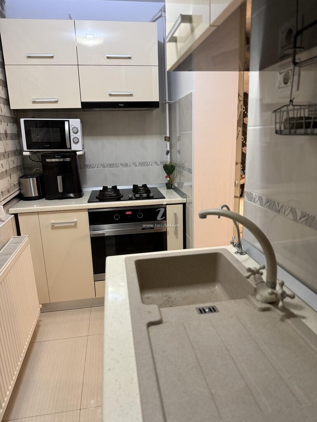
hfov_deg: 56.8
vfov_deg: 71.6
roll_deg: +1.5
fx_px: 293
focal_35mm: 24
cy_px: 211
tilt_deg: -13.6
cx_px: 158
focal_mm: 6.76
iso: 250
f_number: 1.78
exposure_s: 1/50
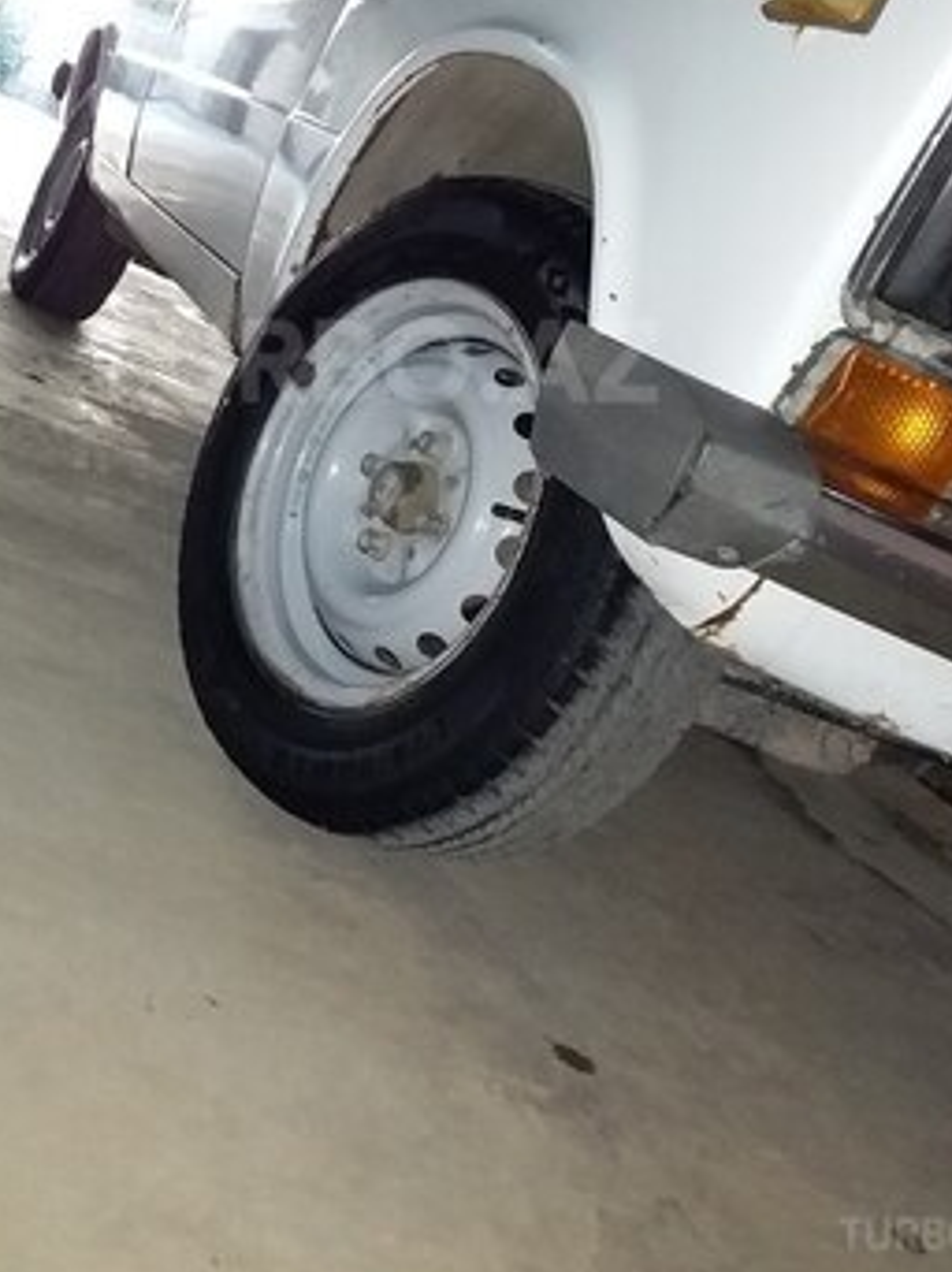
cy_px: 361
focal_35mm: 45
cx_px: 372
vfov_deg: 41.2
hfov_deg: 32.0
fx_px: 1652
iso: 250
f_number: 2.2
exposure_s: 1/25
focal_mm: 3.3
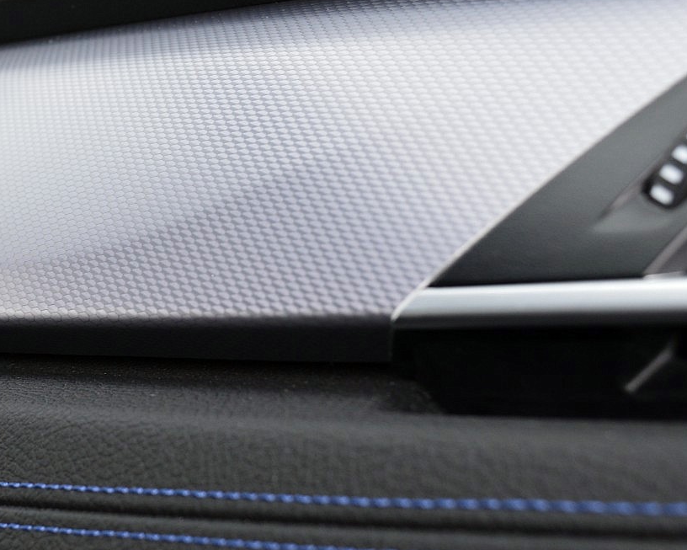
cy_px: 169
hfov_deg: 22.3
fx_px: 1708
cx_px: 87
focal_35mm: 84
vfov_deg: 18.2
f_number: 8
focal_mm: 30
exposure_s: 1/80
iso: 400
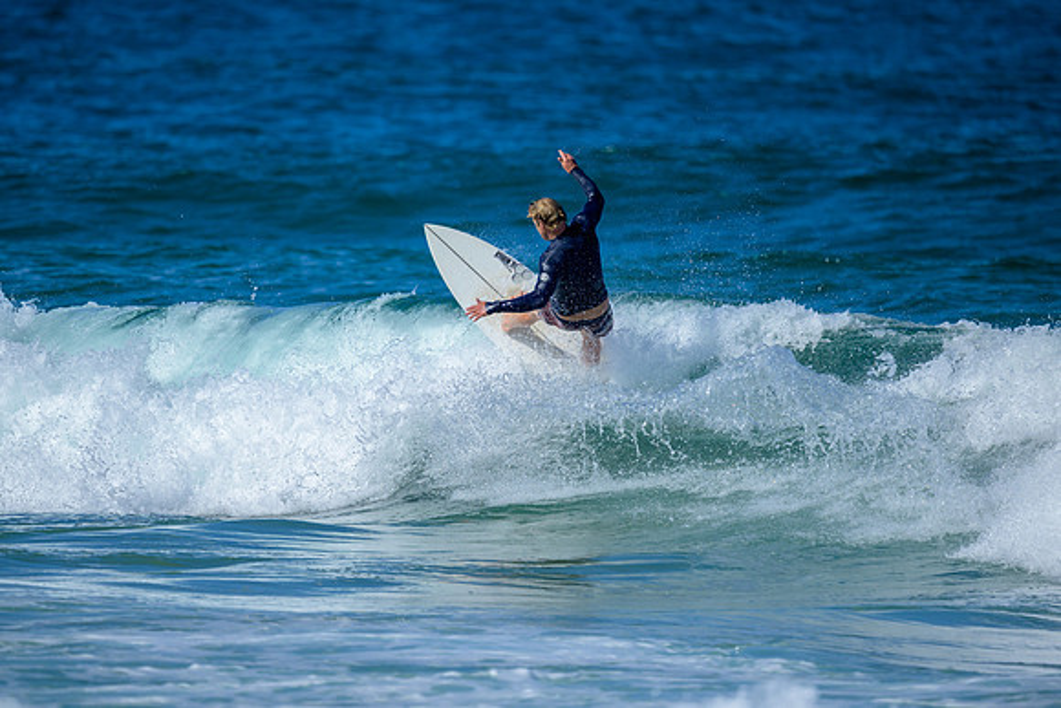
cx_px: 530
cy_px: 354
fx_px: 23582
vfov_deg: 1.7
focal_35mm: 800
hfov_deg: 2.6
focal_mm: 800
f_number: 6.3
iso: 250
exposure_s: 1/2500
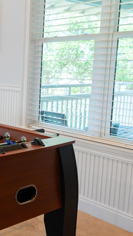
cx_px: -44
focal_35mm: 49
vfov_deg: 42.1
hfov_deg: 21.8
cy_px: 118
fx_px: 307
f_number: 4
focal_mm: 31
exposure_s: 1/60
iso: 400
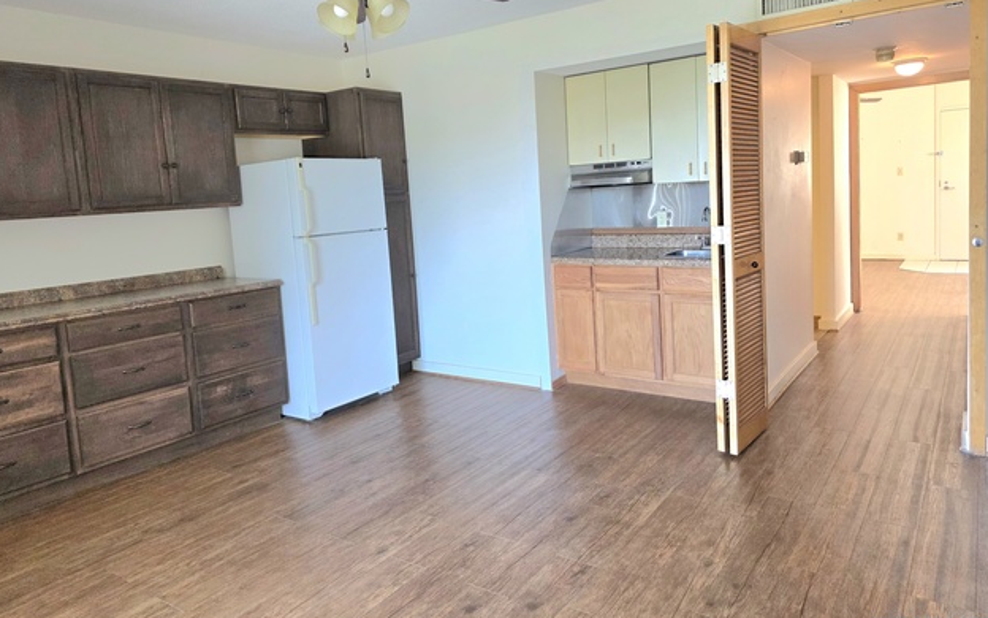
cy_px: 252
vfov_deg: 49.0
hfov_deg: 72.5
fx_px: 673
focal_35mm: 25
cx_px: 488
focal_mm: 6.3
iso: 320
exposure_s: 1/120
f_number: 1.7
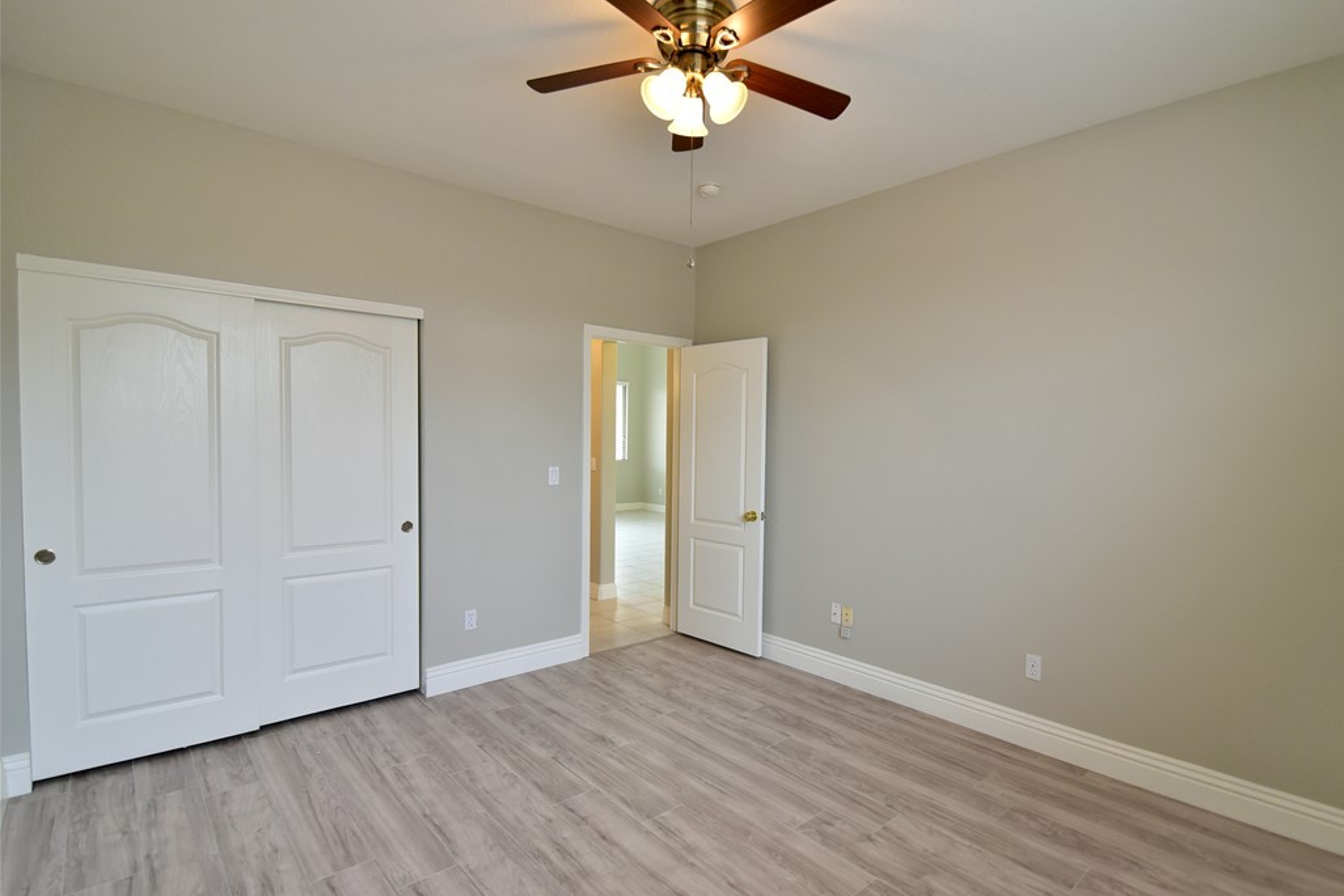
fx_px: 672
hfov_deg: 89.9
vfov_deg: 67.4
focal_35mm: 18
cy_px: 468
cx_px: 710
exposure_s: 1/60
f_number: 2.8
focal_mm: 17
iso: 1600
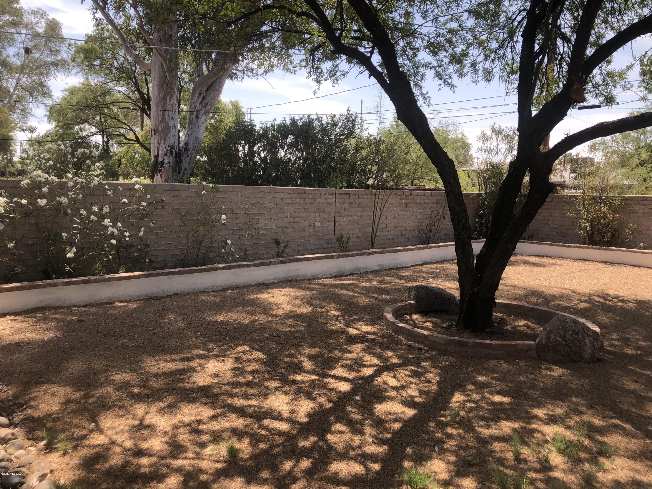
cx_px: 326
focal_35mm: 28
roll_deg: -0.9
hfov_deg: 63.4
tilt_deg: -5.5
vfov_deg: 49.7
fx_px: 527
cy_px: 244
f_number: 1.8
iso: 20
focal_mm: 3.99
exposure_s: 1/1245
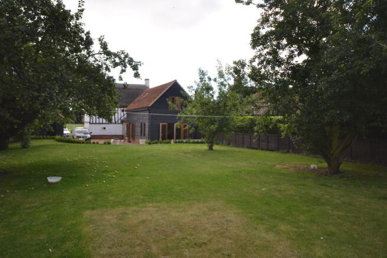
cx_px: 194
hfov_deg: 61.9
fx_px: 323
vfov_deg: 43.6
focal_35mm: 30
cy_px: 129
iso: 100
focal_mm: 20
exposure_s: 1/200
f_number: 5.6
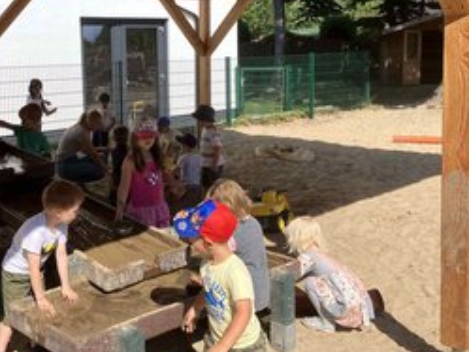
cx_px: 122
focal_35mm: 45
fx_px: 610
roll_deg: +2.1
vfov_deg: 31.9
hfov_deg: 41.0
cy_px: 113
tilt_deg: -6.4
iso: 32
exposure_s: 1/1946
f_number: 1.8
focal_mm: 3.99
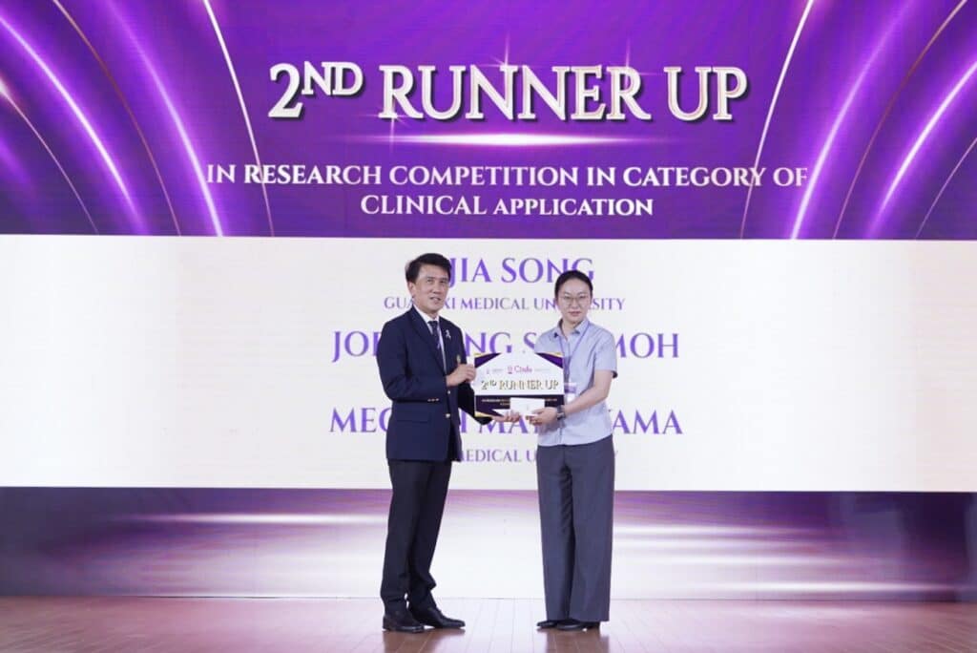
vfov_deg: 30.6
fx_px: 1195
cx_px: 488
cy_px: 326
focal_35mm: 44
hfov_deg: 44.5
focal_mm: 44
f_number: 4
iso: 640
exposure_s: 1/60
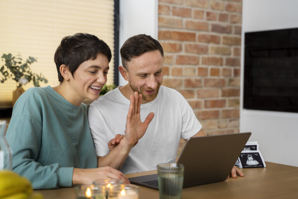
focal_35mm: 58
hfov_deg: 34.5
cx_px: 149
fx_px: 480
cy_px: 100
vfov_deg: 23.4
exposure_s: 1/320
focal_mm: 58
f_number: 2.8
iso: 800
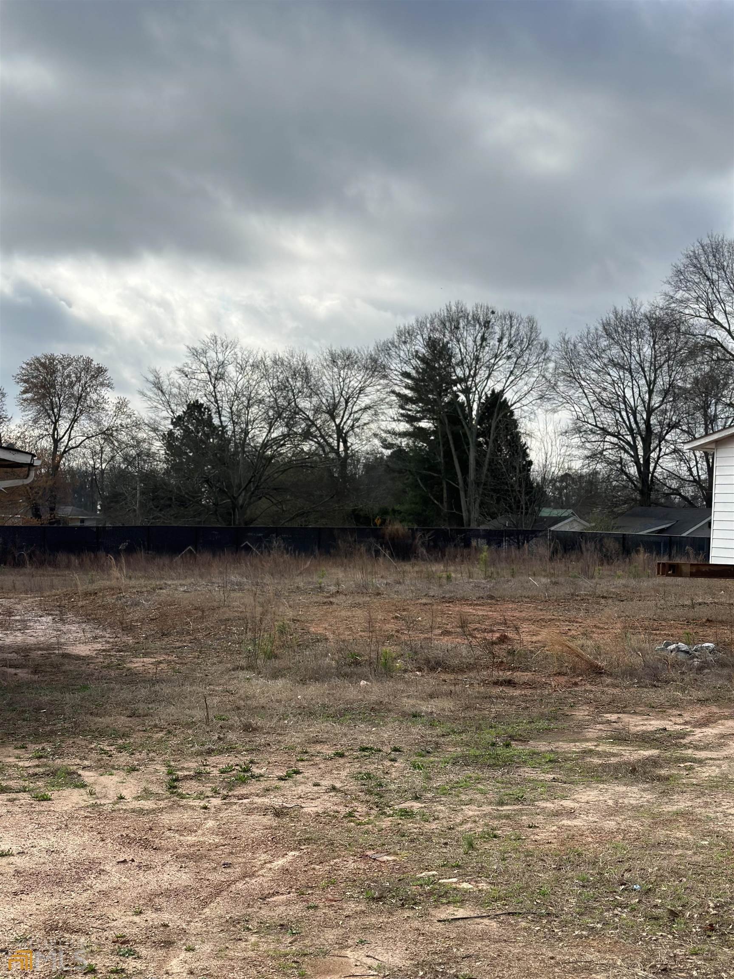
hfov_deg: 30.3
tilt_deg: +1.3
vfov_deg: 39.7
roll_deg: -0.8
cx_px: 367
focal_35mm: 48
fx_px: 1357
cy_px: 490
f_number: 1.78
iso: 100
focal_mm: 6.86
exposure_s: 1/7092
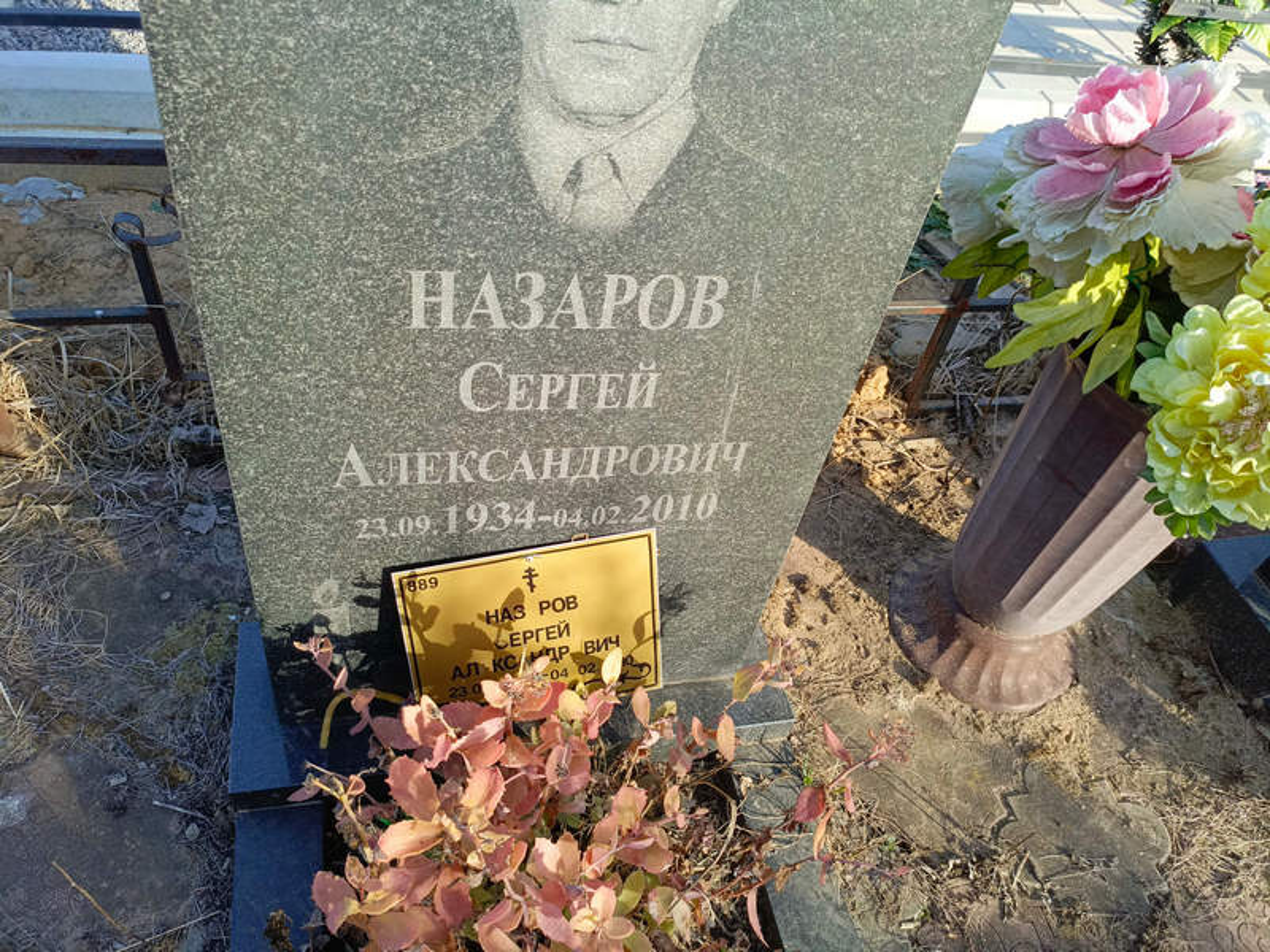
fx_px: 917
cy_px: 476
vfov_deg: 54.9
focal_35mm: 25
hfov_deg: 69.4
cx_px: 635
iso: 113
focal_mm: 4.76
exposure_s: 1/316
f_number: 1.69
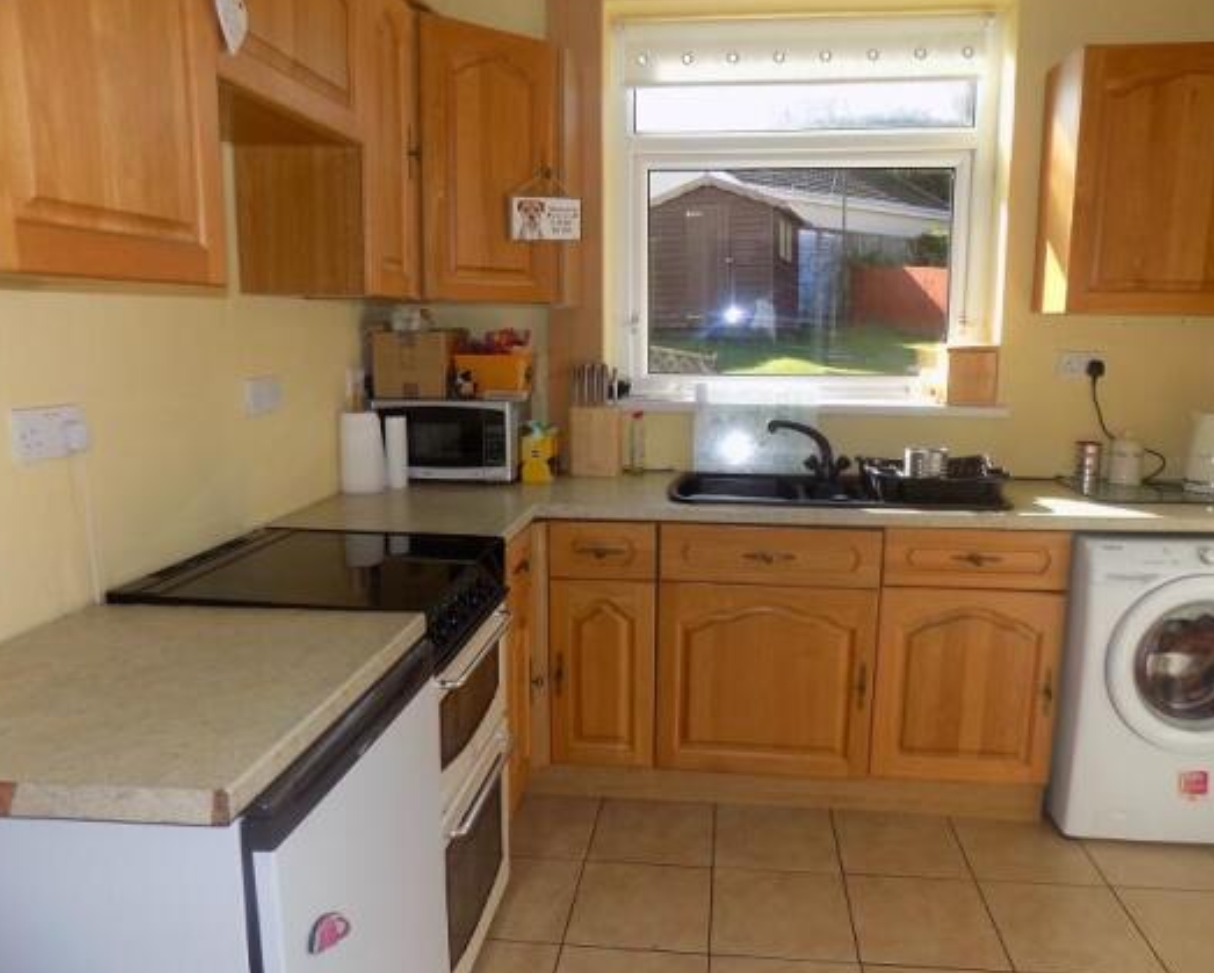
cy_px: 482
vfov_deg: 56.8
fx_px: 899
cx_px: 651
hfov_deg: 68.0
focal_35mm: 25
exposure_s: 1/160
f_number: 3.1
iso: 80
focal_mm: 4
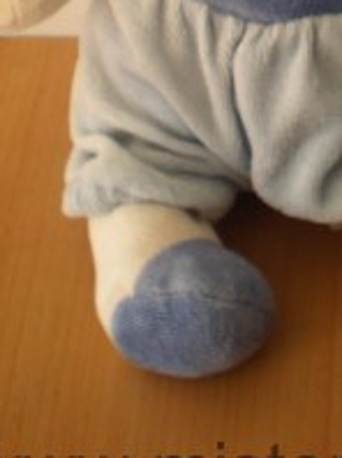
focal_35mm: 100
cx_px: 314
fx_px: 1320
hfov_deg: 14.6
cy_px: -86
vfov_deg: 18.7
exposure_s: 1/63.2
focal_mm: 6.3
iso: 101
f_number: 3.1
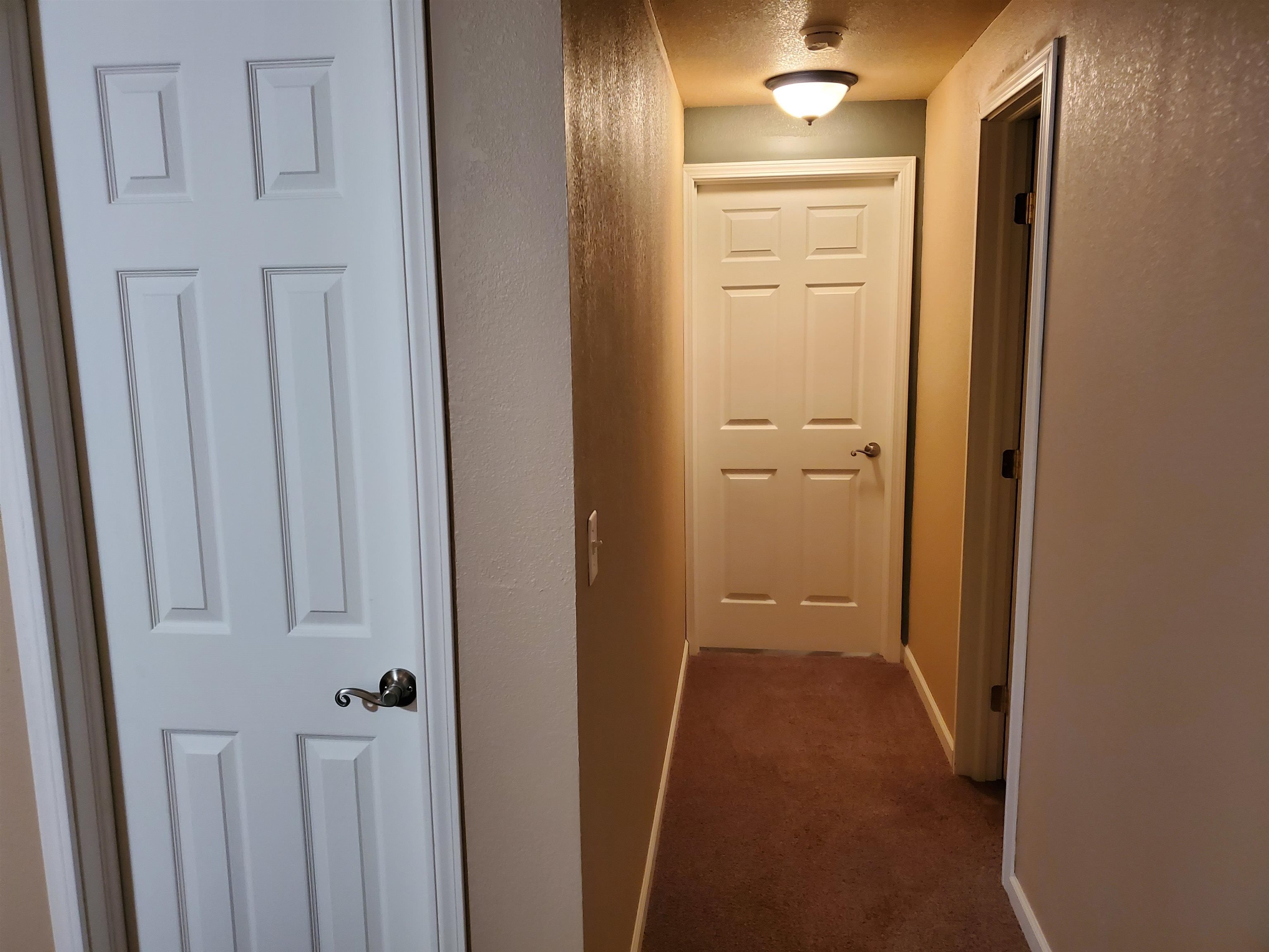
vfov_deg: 53.1
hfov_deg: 67.3
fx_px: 953
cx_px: 634
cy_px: 476
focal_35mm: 26
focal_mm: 4.3
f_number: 1.5
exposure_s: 1/40
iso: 320
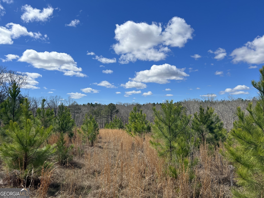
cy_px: 99
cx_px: 132
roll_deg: +0.5
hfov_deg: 67.3
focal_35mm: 26
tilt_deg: +4.3
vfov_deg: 53.1
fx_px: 198
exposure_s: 1/5882
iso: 50
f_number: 1.5
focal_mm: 5.7
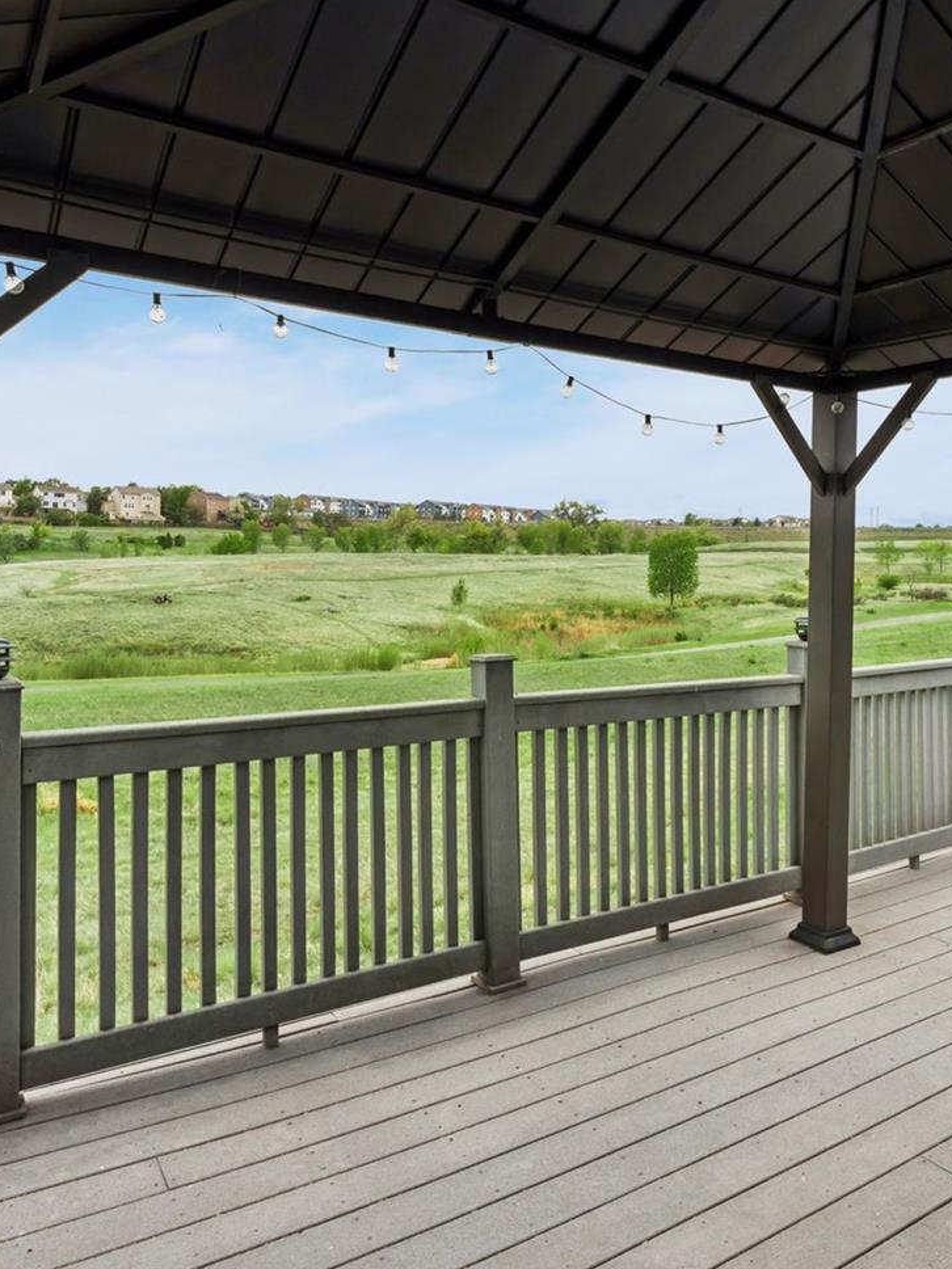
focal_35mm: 27
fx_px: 990
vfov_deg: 65.2
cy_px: 583
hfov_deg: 51.1
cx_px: 560
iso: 400
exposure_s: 1/500
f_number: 9
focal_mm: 17
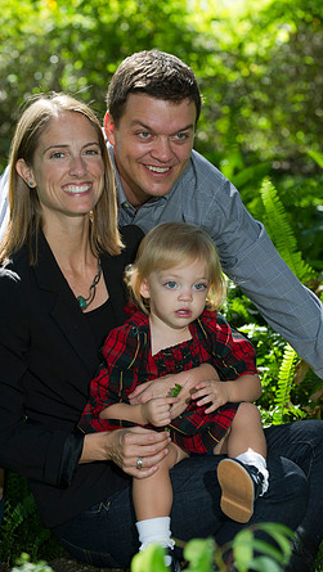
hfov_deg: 10.9
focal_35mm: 111
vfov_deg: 19.3
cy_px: 284
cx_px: 160
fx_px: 1687
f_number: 4.5
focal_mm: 105
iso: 250
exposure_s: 1/160
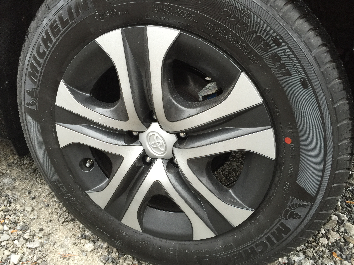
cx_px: 177
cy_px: 132
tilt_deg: -29.8
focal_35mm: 29
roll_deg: -2.7
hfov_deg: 61.7
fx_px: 297
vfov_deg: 48.2
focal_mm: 4.15
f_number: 2.2
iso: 32
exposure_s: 1/40
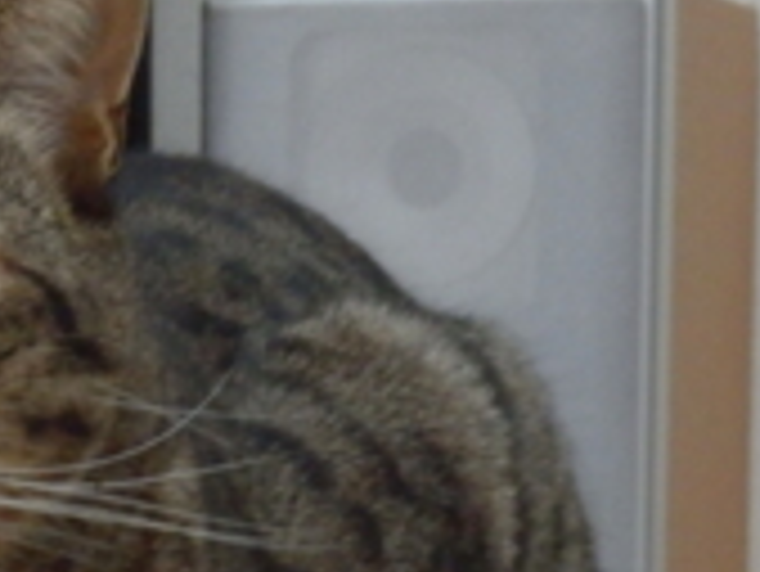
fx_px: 2812
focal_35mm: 128
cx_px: -45
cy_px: 495
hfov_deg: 15.1
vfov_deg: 11.5
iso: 1600
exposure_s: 1/10
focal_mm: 9.8
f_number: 4.1
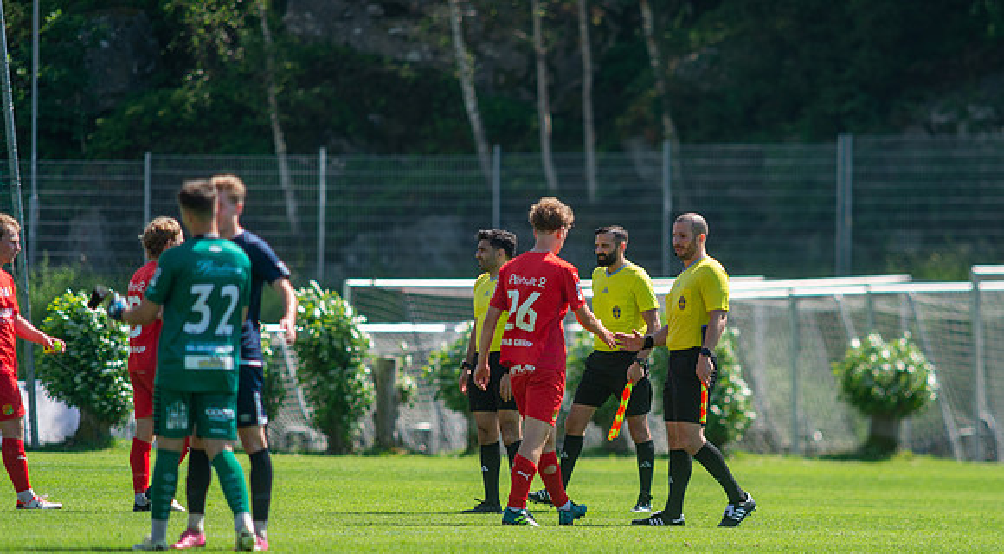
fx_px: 13374
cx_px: 569
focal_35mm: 505
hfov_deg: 4.3
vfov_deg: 2.4
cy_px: 369
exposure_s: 1/2000
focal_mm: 420
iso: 360
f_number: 4
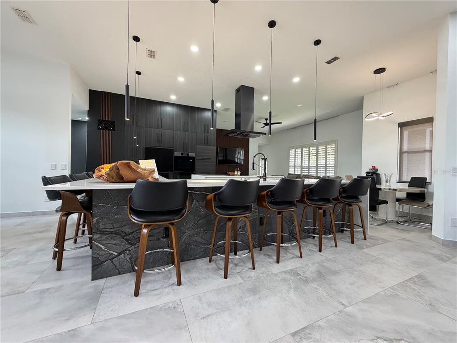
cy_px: 172
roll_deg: -0.8
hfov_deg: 102.1
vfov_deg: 85.7
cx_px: 228
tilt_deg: -0.9
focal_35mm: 14
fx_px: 185
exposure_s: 1/60
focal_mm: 2.22
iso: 320
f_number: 2.2
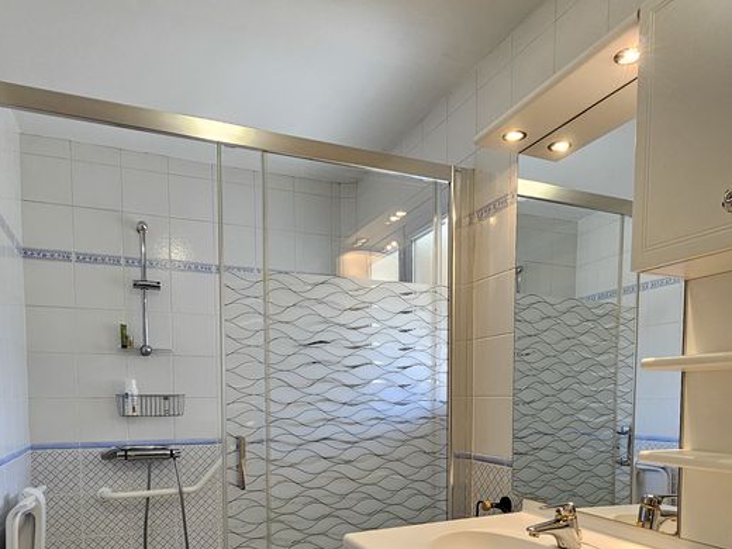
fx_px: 529
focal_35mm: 25
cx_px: 390
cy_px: 427
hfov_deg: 69.3
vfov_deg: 51.9
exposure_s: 1/50
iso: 80
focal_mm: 2.2
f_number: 2.2
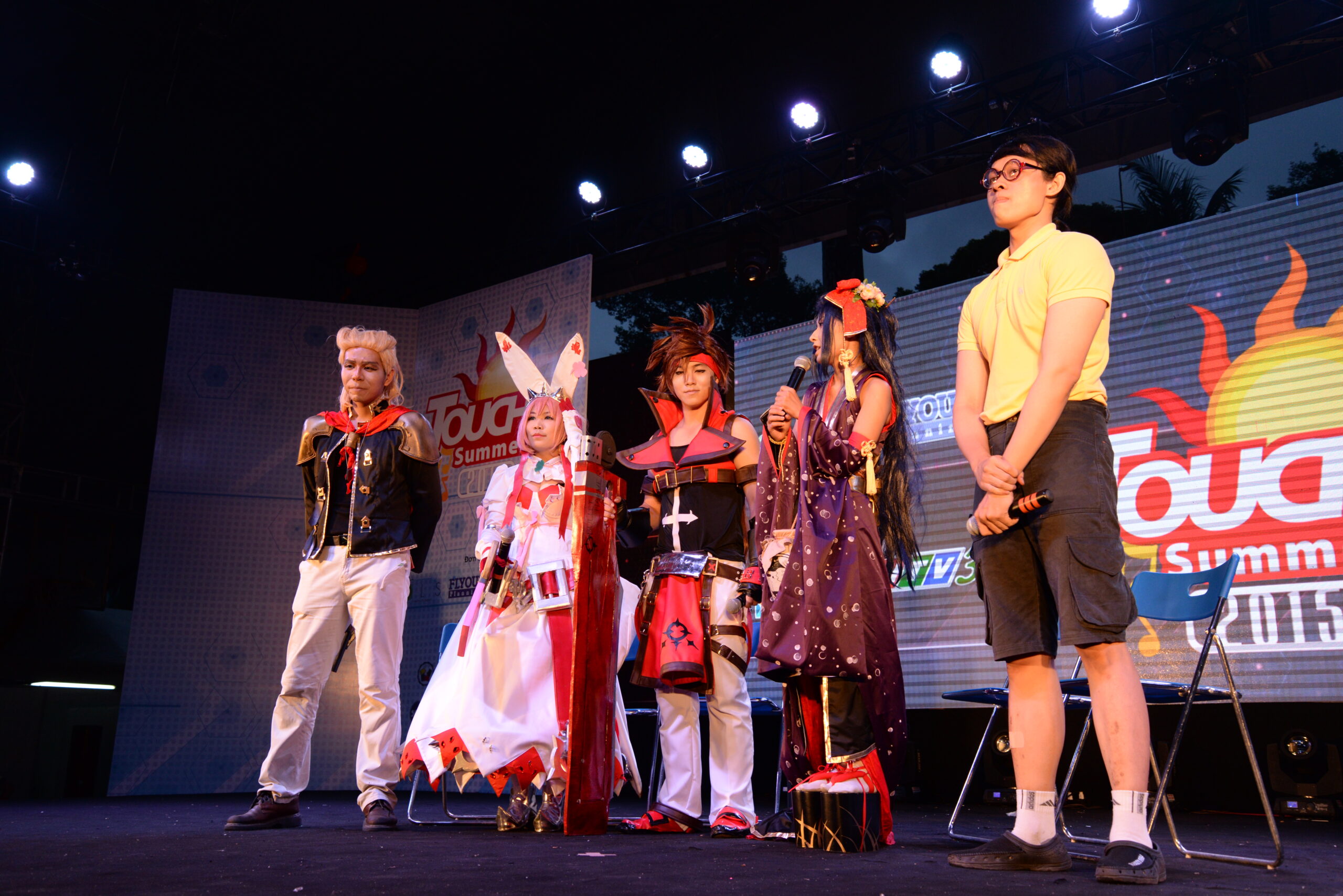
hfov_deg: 55.8
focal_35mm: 34
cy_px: 448
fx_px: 1269
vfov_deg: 38.9
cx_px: 672
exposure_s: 1/250
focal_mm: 34
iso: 1250
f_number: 6.3
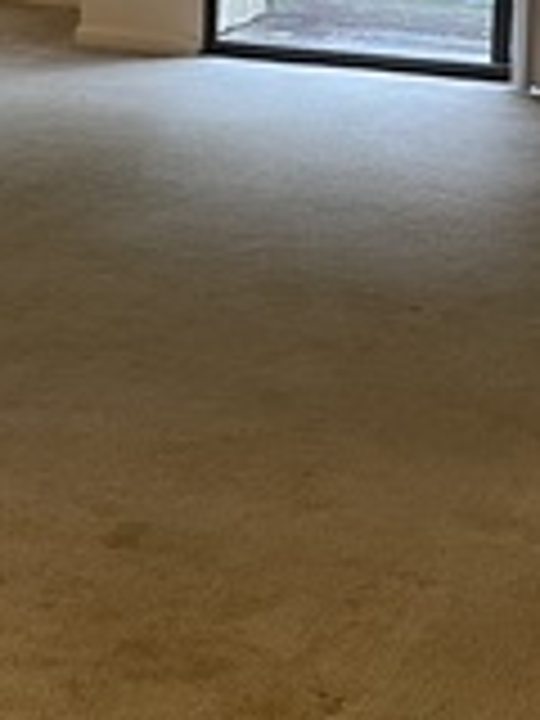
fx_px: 2163
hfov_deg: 14.2
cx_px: 166
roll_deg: -1.2
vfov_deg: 18.8
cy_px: 164
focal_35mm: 104
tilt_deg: -13.0
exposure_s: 1/60
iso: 200
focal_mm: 5.1
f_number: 1.6
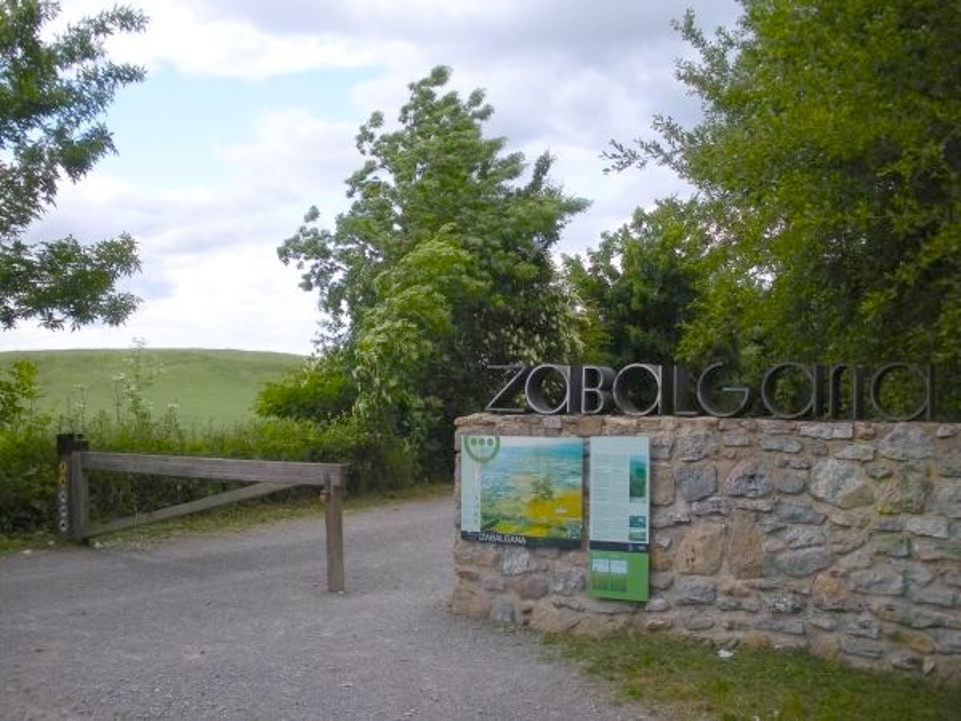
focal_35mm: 36
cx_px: 480
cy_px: 360
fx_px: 999
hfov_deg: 51.4
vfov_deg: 39.7
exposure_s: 1/193
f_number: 3.5
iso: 64
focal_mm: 6.3
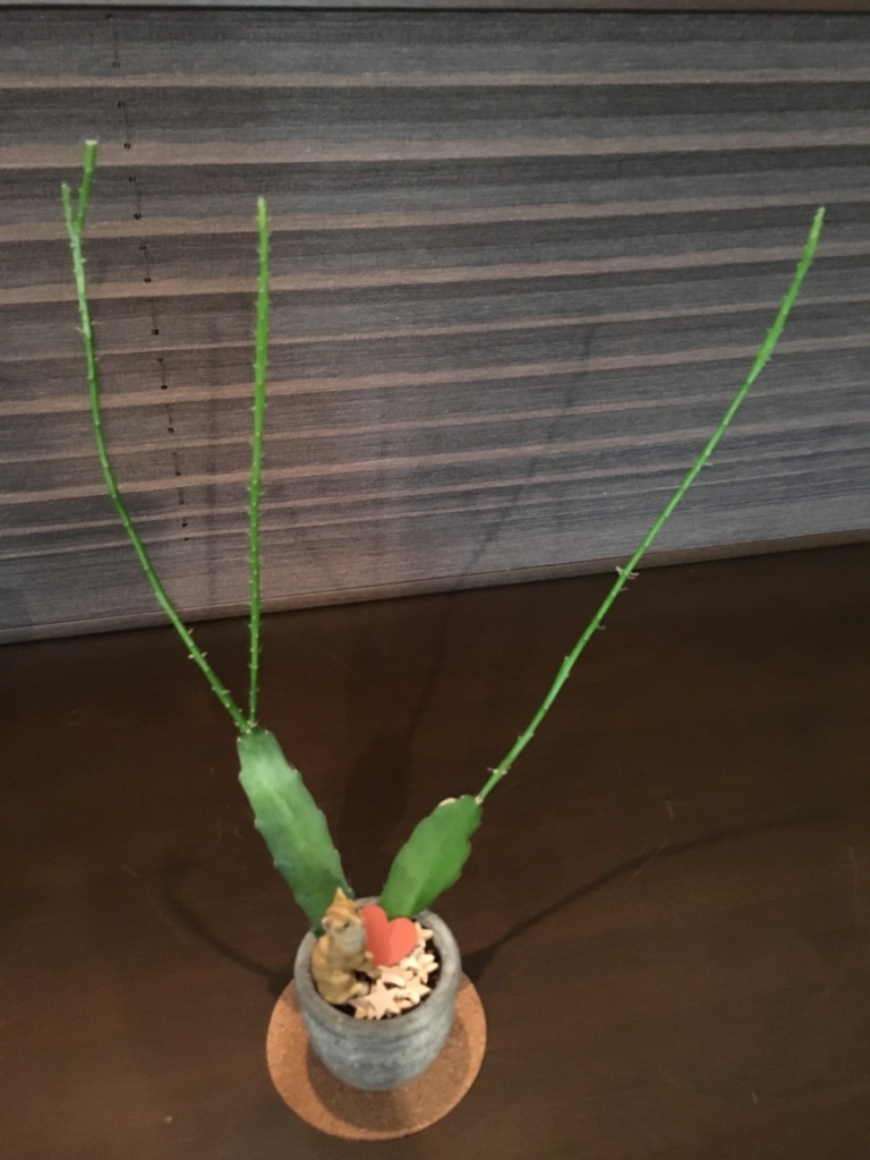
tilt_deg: -31.1
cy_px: 580
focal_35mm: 29
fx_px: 972
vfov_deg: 61.7
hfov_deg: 48.2
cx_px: 435
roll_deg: +0.5
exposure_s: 1/15
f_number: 2.2
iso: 500
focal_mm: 4.15
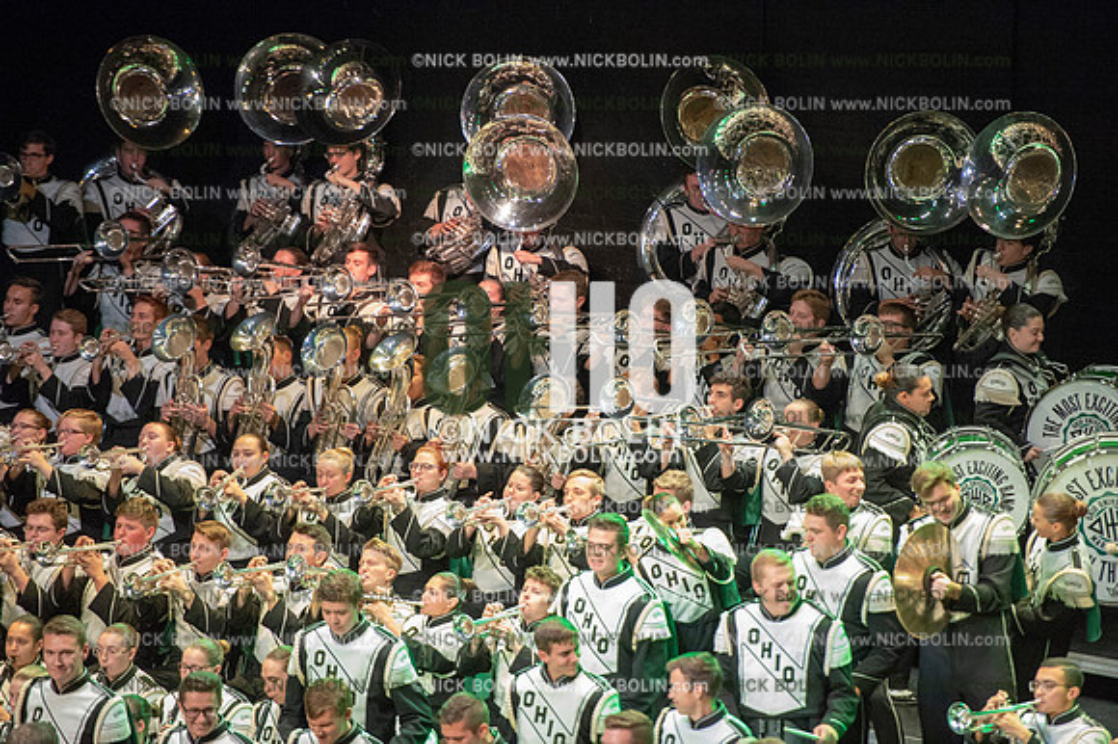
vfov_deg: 6.9
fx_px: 6207
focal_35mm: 200
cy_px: 372
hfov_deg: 10.3
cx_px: 559
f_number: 2.8
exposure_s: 1/640
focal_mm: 200
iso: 8000
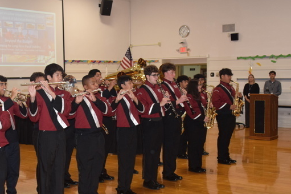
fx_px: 380
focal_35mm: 47
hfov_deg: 41.8
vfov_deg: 28.4
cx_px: 125
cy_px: 132
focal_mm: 20
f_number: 4.5
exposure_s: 1/80
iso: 800
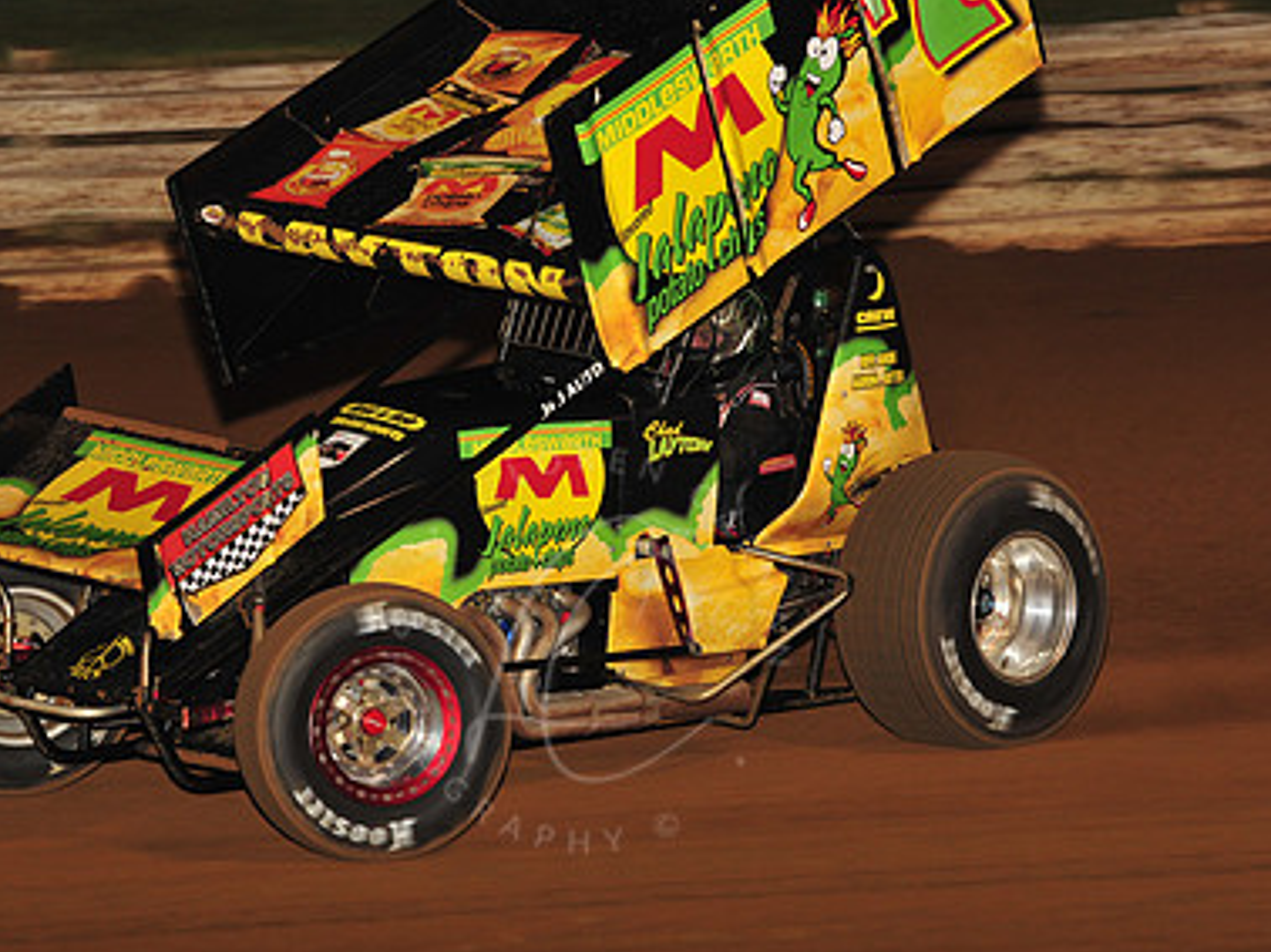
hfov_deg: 9.3
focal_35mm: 214
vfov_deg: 6.9
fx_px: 7852
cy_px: 340
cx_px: 585
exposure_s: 1/320
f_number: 7.1
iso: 1000
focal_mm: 145
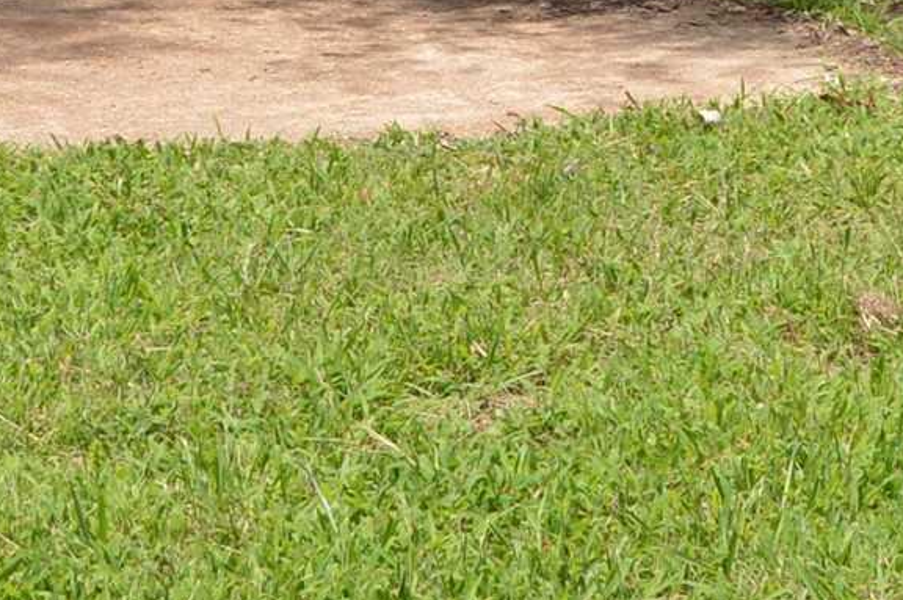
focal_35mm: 240
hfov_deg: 8.5
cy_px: -600
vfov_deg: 5.6
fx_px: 6015
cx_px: 894
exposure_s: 1/200
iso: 100
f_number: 6.3
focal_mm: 30
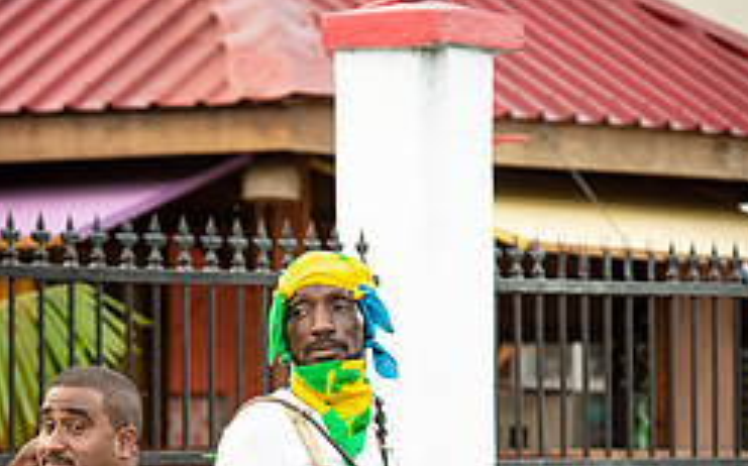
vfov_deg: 4.4
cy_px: 617
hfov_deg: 7.1
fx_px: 6050
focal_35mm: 297
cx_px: 371
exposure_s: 1/200
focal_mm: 160
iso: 800
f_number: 5
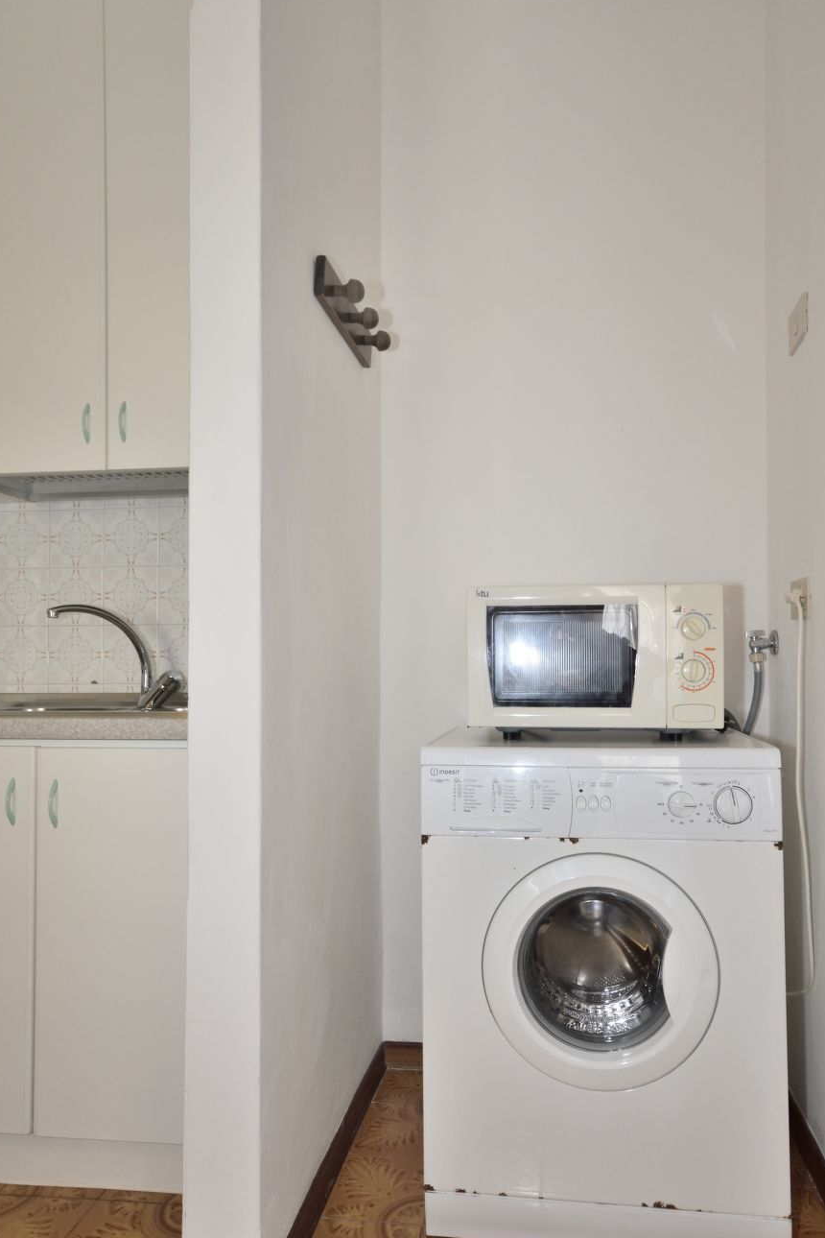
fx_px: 859
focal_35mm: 25
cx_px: 448
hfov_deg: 51.2
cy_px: 662
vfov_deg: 71.4
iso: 560
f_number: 4.8
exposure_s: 1/60
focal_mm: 14
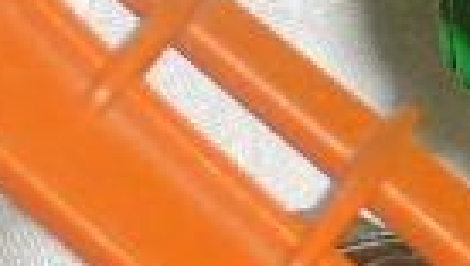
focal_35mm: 283
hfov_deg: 7.6
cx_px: 303
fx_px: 3531
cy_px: 505
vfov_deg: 4.3
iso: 100
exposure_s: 1/45
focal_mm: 5.8
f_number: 2.8
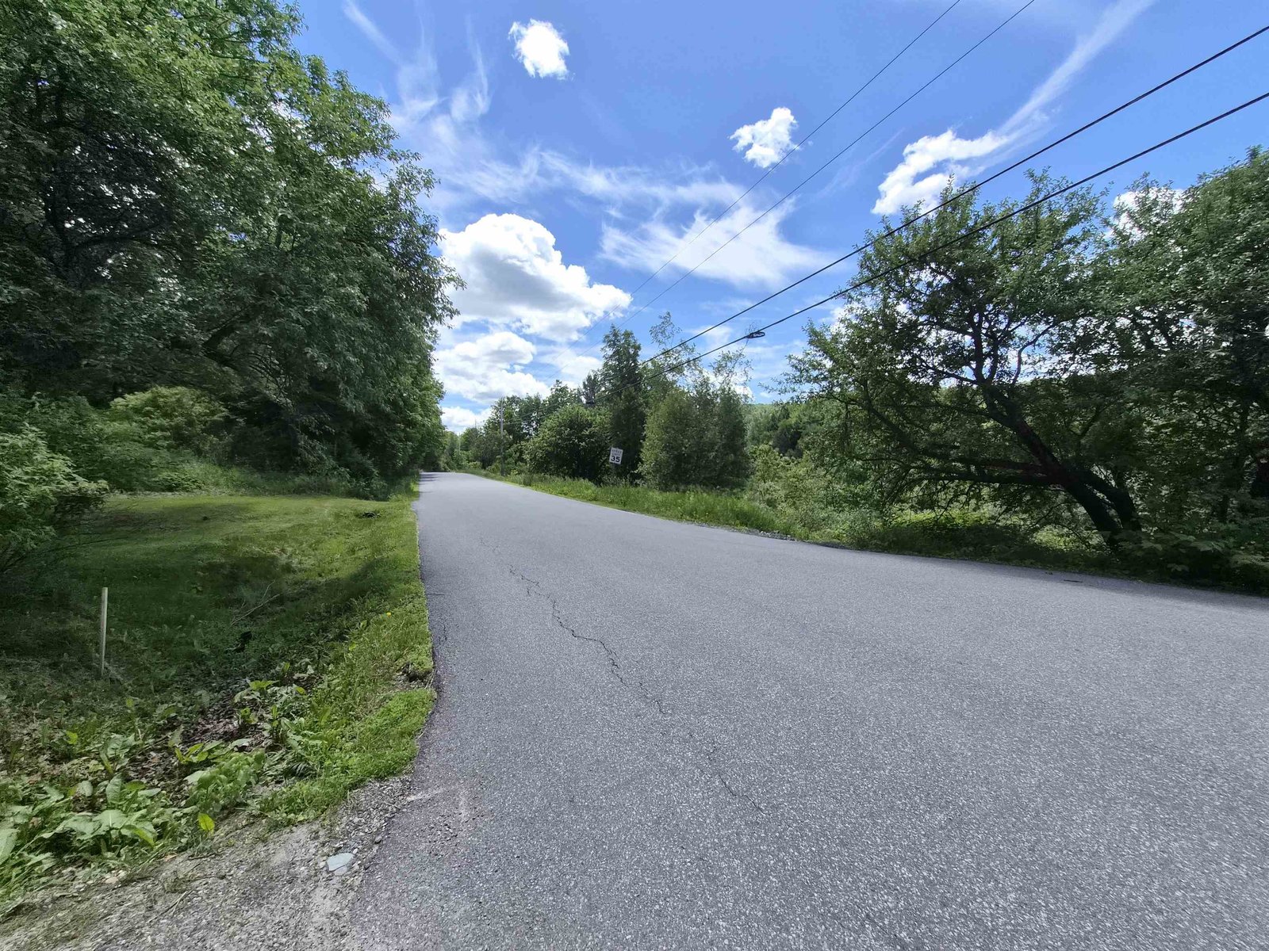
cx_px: 634
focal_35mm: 13
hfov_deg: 106.2
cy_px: 476
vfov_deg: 89.9
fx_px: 477
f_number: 2.2
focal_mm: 1.7
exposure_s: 1/1152
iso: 25
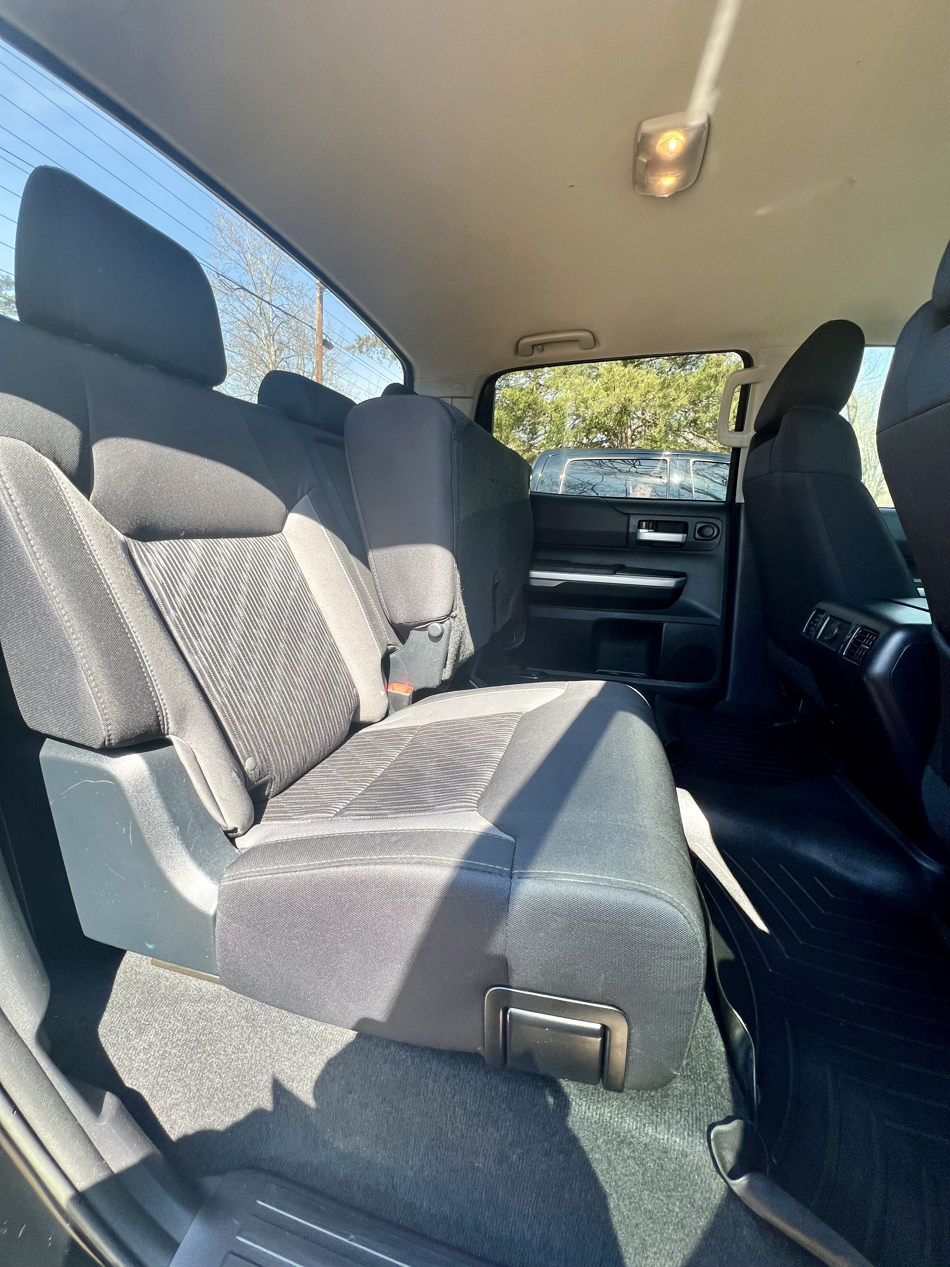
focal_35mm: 13
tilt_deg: -10.7
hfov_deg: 89.9
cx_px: 475
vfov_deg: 106.2
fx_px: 476
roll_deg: +2.1
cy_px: 634
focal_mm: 1.57
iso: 40
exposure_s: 1/99
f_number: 1.8
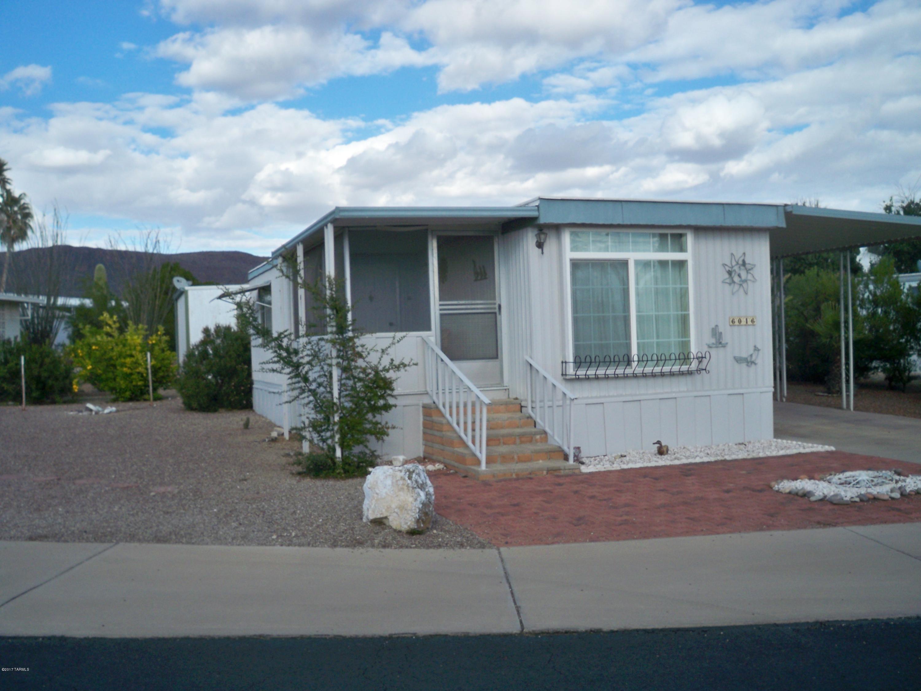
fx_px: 931
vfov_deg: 40.7
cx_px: 460
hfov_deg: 52.6
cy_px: 346
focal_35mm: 35
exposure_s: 1/500
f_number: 4.7
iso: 100
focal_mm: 6.3
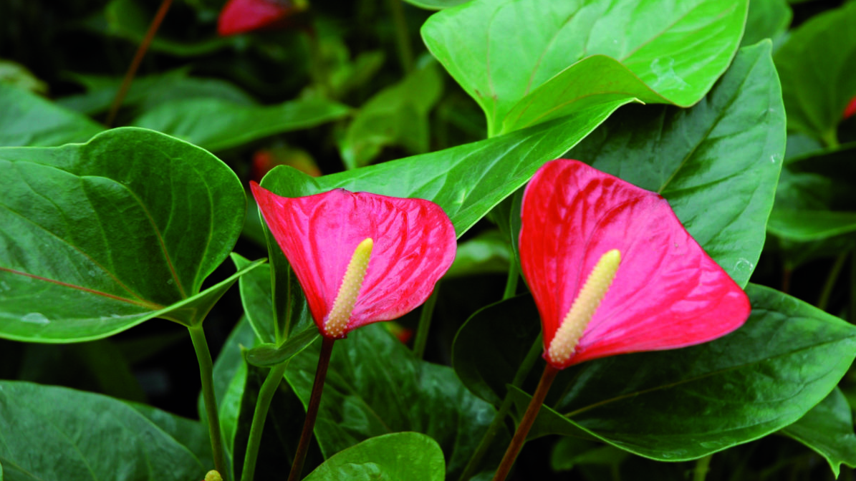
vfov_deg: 12.4
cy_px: 225
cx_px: 429
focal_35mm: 98
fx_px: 2224
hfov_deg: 21.8
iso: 400
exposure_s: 1/40
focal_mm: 62
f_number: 7.1
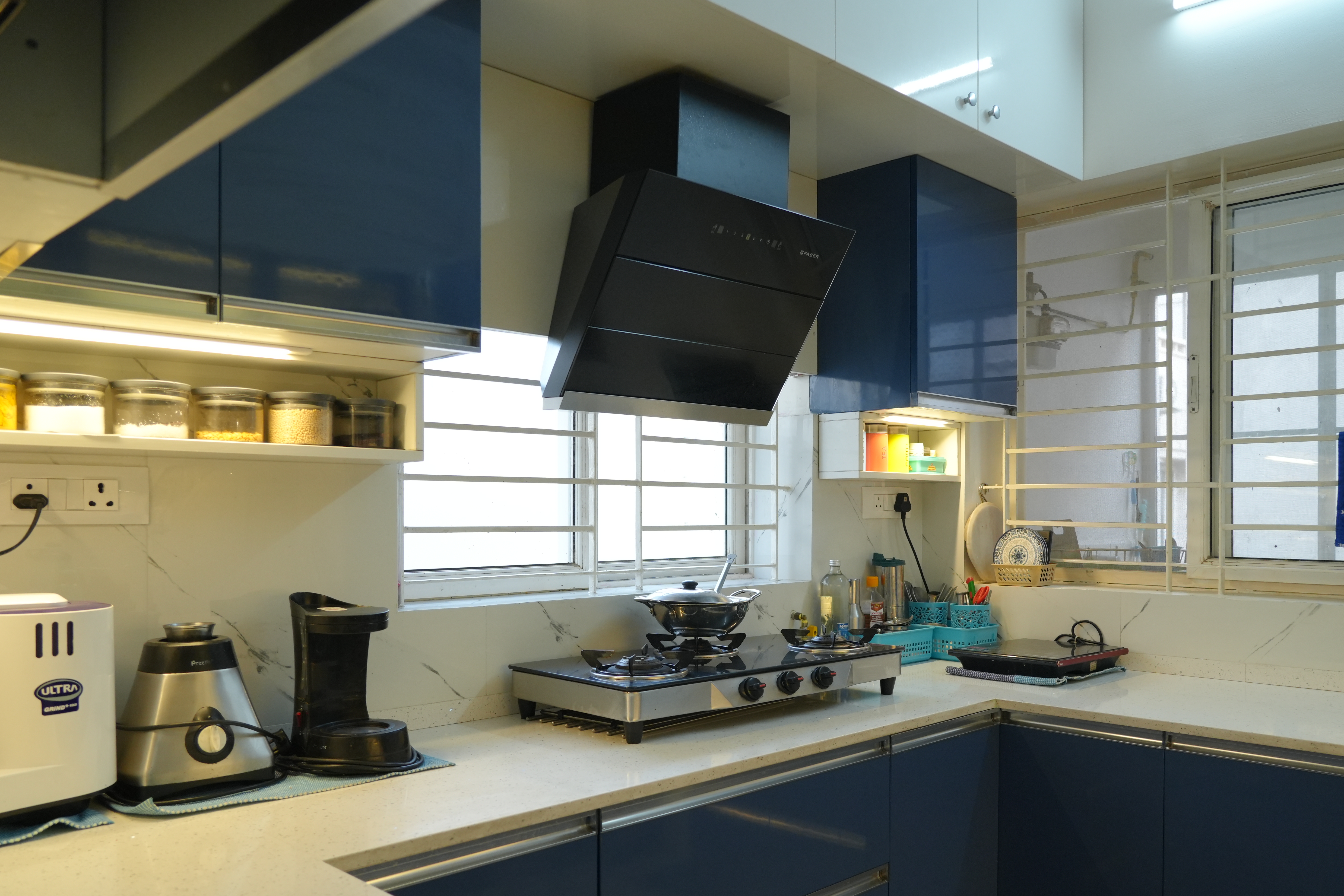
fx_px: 1083
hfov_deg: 63.5
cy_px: 525
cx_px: 751
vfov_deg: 44.8
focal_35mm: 29
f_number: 4
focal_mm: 24
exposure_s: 1/160
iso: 1250
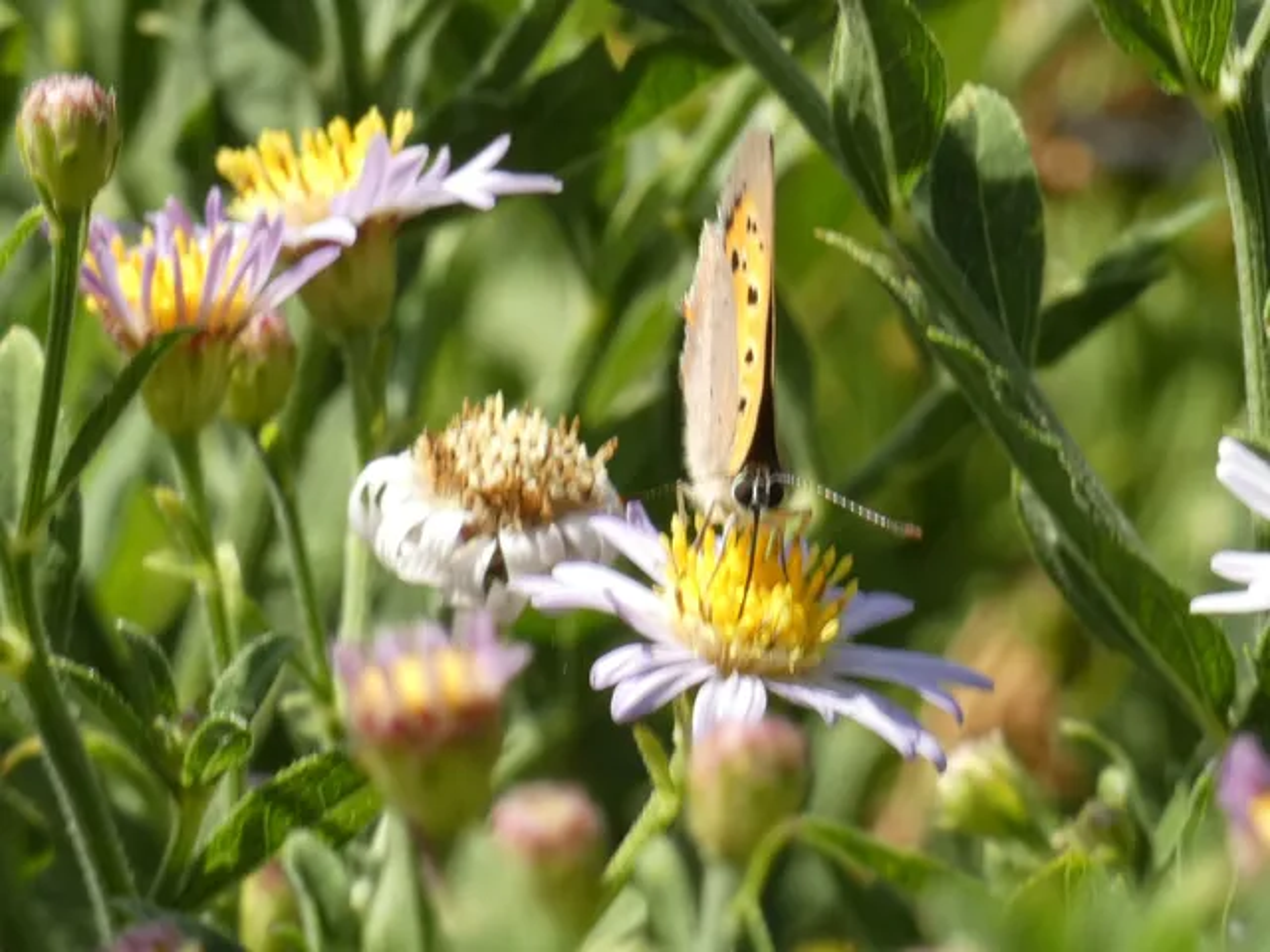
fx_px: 12841
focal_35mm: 350
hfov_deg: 5.7
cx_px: 635
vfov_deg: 4.2
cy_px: 476
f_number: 5.6
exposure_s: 1/80
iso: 80
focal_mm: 62.7
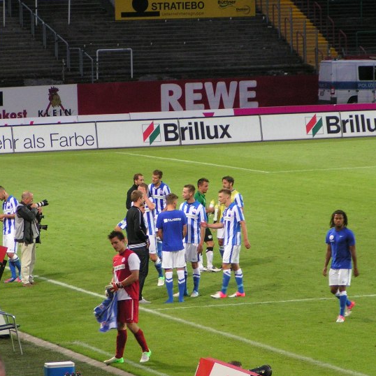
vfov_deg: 6.8
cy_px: 187
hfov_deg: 6.8
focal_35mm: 259
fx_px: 3183
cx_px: 173
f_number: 3.5
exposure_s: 1/80
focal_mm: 30.1
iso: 200
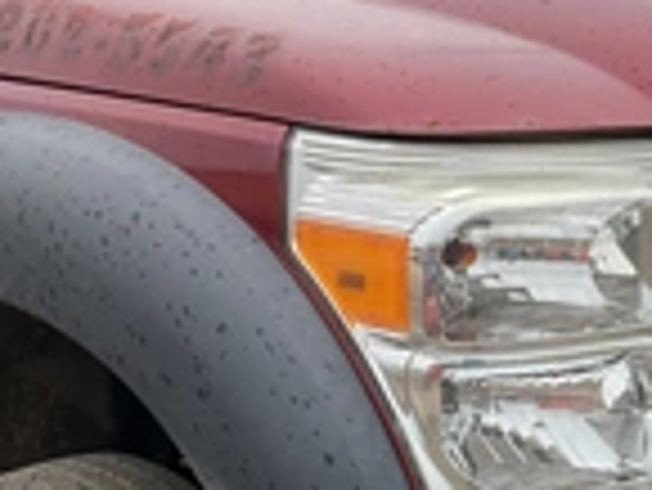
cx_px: 580
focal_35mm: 80
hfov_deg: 23.8
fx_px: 1508
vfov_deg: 18.4
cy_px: 337
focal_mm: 3
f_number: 1.8
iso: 25
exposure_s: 1/274
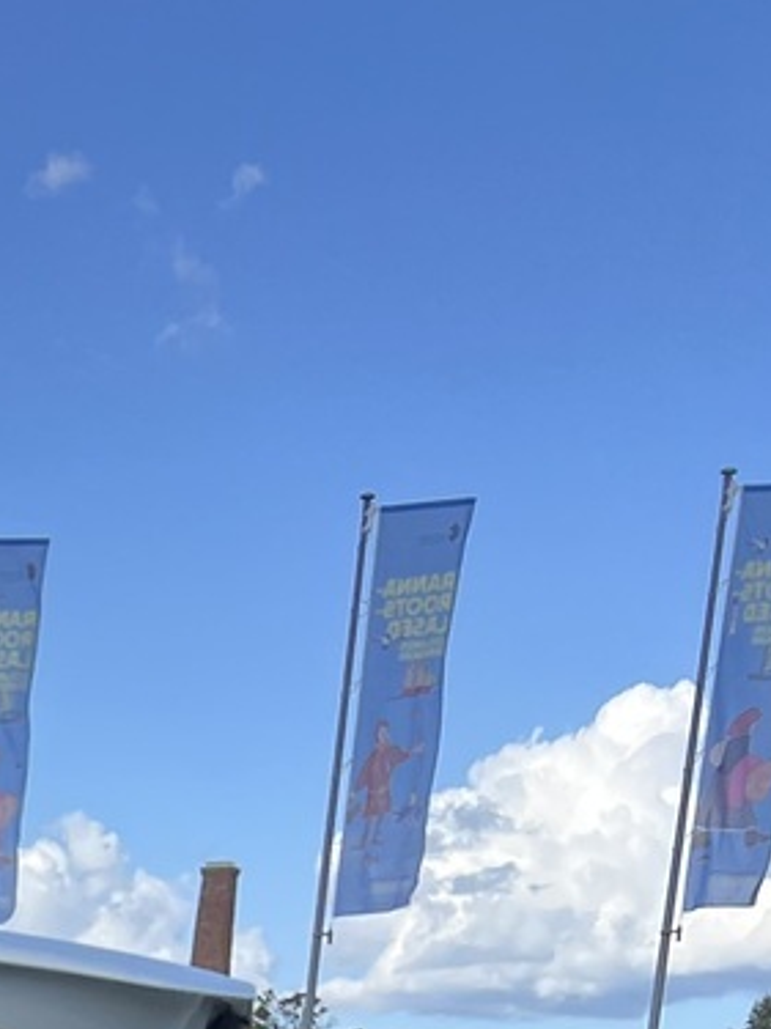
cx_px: -796
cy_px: 2173
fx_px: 3298
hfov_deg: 11.8
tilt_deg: -14.6
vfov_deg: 14.2
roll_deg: +0.0
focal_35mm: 111
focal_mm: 5.7
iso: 50
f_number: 1.5
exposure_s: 1/1575
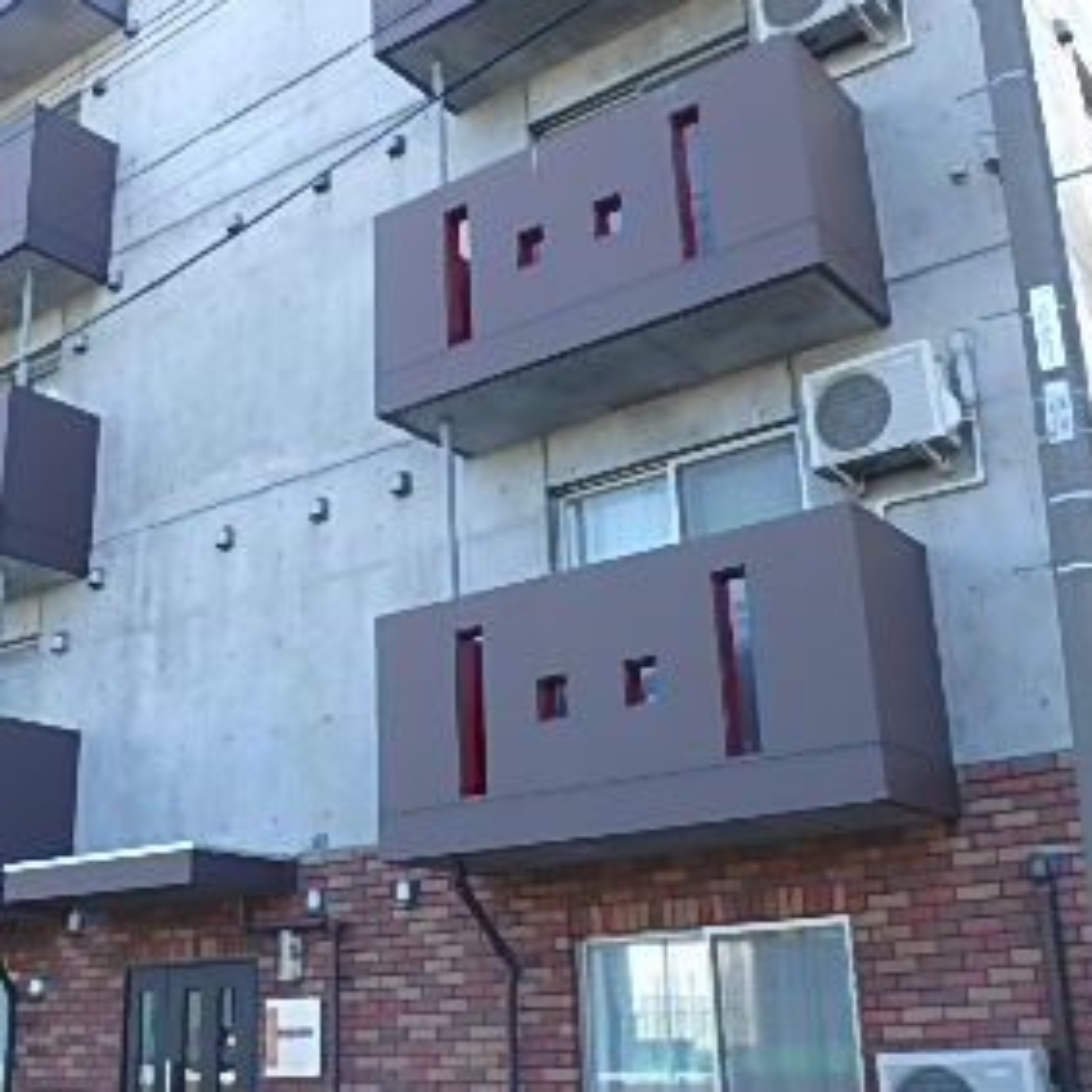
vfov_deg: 40.0
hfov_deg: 39.6
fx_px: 1499
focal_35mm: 42
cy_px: 556
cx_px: 370
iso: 125
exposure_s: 1/160
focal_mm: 3.7
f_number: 3.5
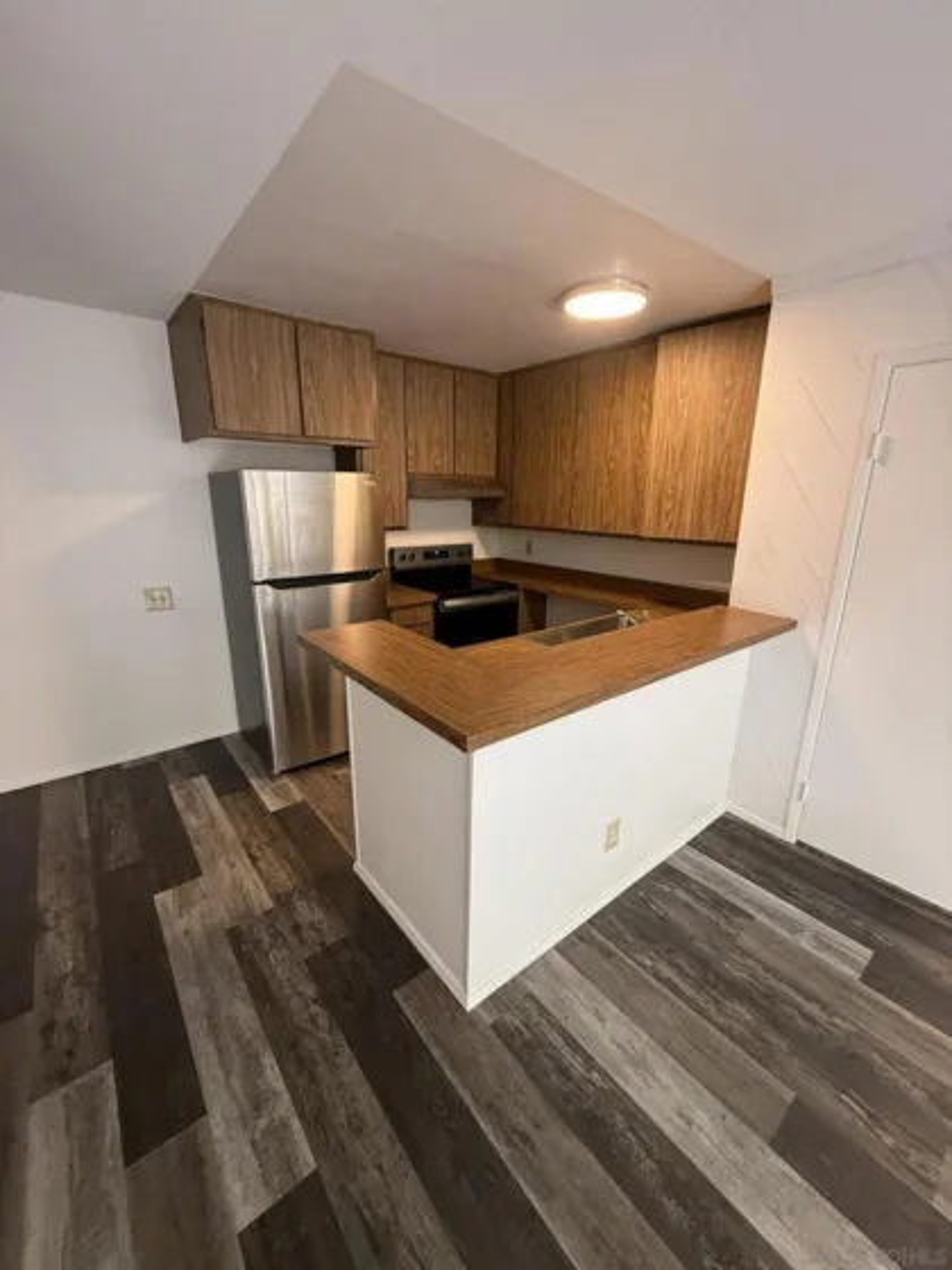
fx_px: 513
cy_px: 635
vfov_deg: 102.1
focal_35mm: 14
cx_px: 476
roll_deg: -2.0
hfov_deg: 85.7
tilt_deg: -11.8
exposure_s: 1/60
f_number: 2.2
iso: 250
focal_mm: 2.22
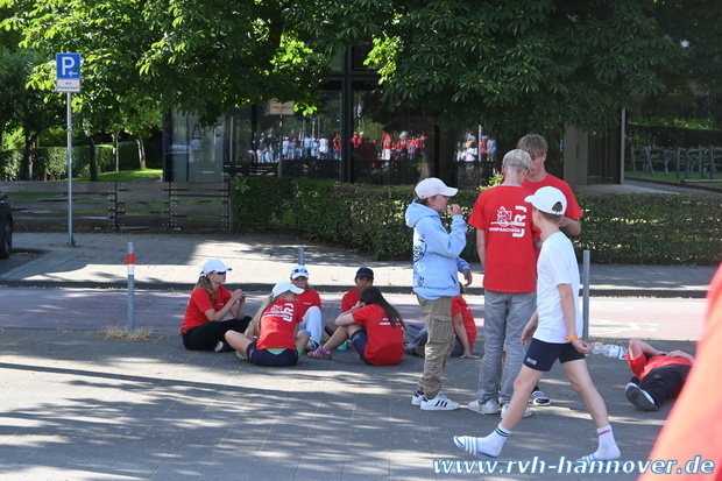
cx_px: 361
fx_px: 1504
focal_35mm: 75
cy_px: 240
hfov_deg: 27.0
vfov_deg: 18.2
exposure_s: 1/250
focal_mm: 50
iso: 320
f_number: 6.3
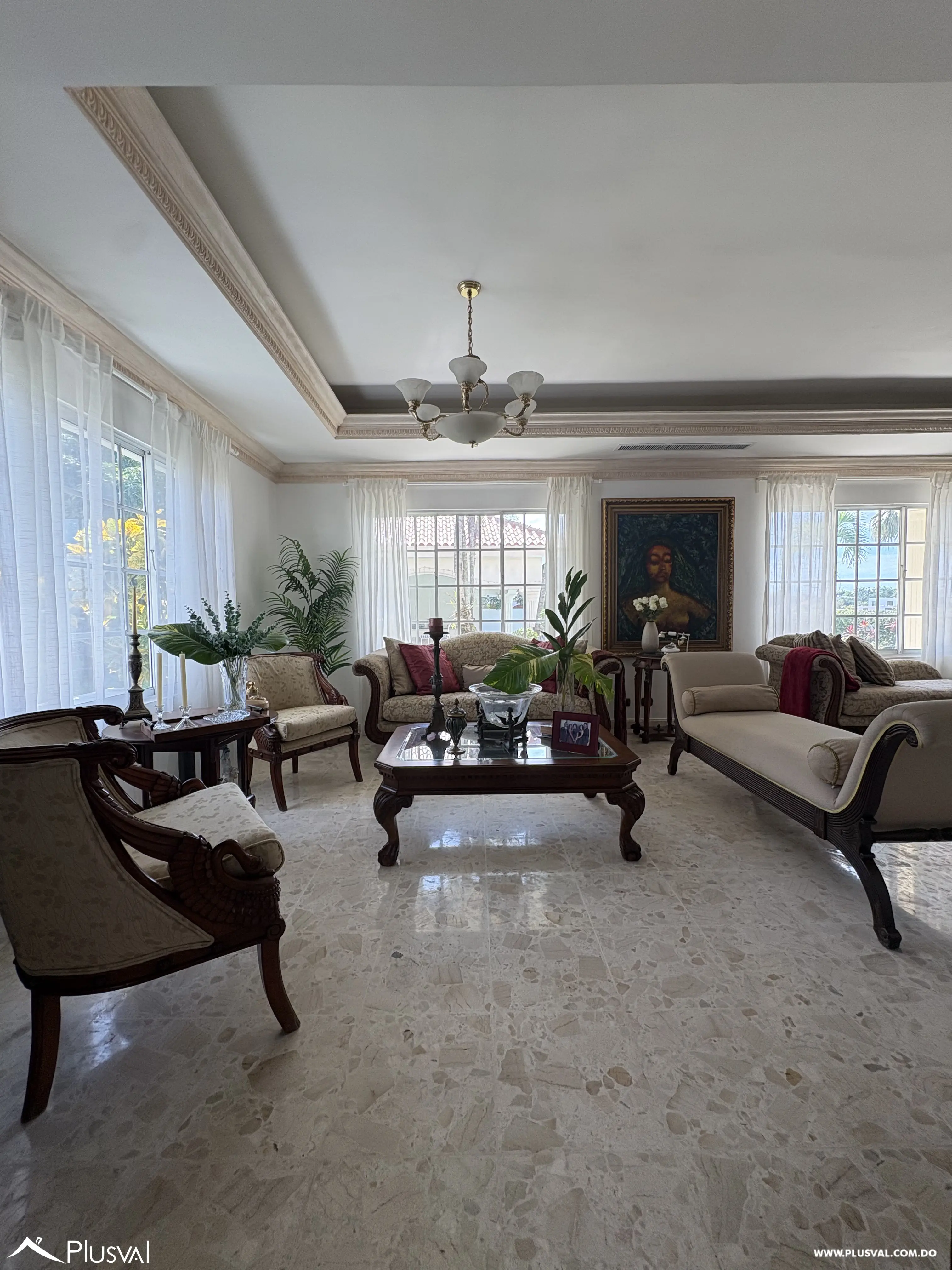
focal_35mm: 14
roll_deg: +0.7
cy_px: 635
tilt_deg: -1.5
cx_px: 476
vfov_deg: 102.1
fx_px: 513
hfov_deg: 85.7
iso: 64
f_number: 2.2
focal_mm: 2.22
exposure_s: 1/161
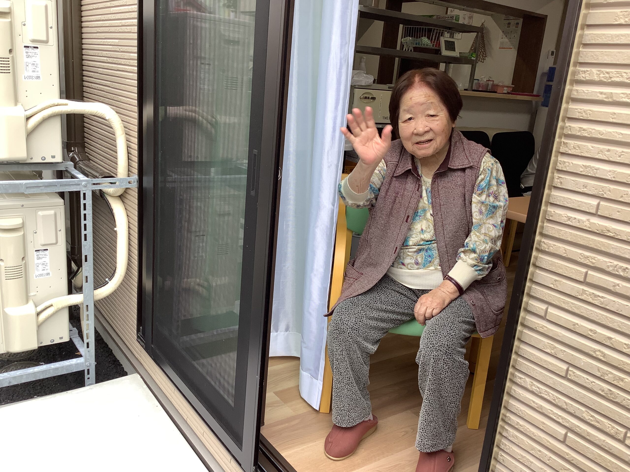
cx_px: 315
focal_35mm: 31
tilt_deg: -14.9
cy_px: 236
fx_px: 564
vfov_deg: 45.4
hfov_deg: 58.4
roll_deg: -3.4
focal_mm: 3.3
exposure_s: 1/100
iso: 32
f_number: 2.4
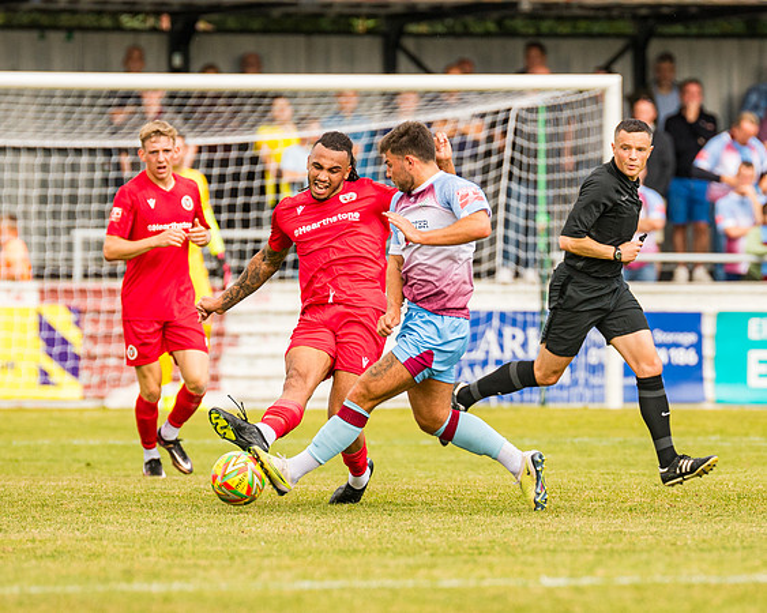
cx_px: 414
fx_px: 13034
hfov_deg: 3.4
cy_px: 318
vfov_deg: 2.7
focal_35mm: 574
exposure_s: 1/2500
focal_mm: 300
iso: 640
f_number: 4
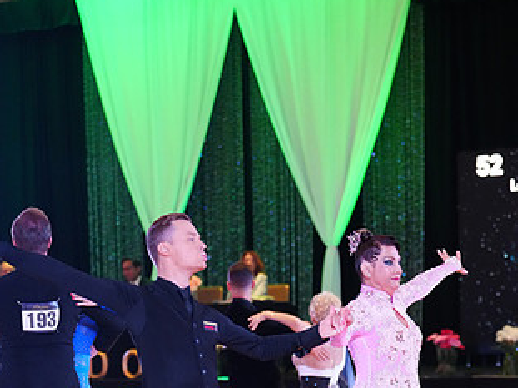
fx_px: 2094
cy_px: 445
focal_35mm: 140
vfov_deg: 10.4
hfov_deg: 14.1
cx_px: 294
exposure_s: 1/400
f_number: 2.8
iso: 5000
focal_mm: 78
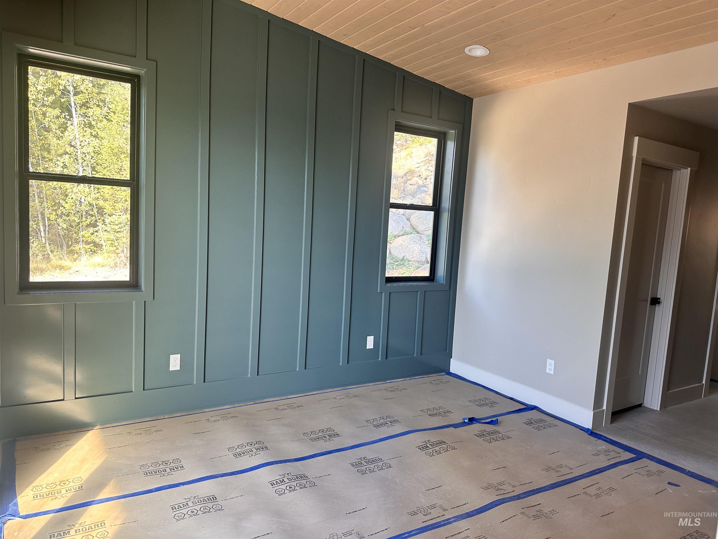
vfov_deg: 56.8
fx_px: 498
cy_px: 270
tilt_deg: -5.8
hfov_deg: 71.6
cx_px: 359
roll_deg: -3.4
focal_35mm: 24
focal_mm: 6.86
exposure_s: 1/125
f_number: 1.78
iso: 125
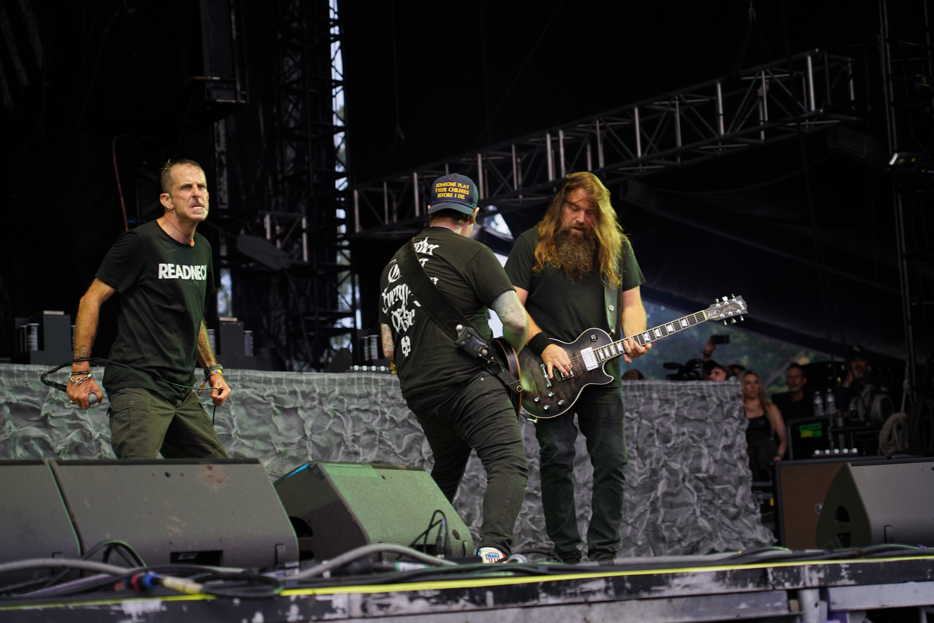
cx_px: 467
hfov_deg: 26.0
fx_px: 2024
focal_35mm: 78
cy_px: 312
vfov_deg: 17.5
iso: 320
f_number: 4
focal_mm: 78
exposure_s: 1/125
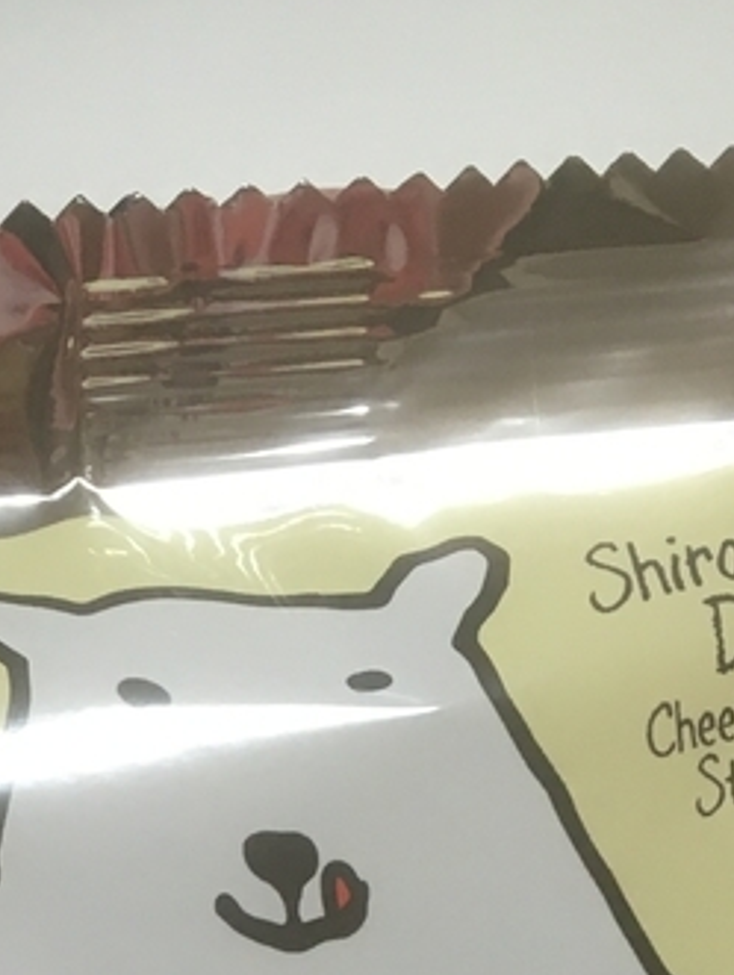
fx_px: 2963
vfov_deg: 16.6
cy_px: 1555
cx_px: -295
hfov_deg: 13.5
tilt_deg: -58.9
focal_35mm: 105
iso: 64
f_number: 2.2
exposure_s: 1/30
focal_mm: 4.15
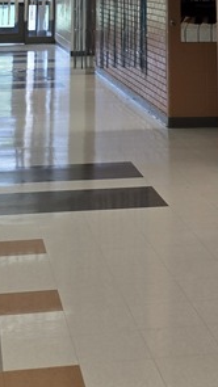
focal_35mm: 87
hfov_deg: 13.9
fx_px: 894
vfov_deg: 20.0
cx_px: 134
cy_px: -240
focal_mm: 6.3
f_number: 1.7
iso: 64
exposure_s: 1/120
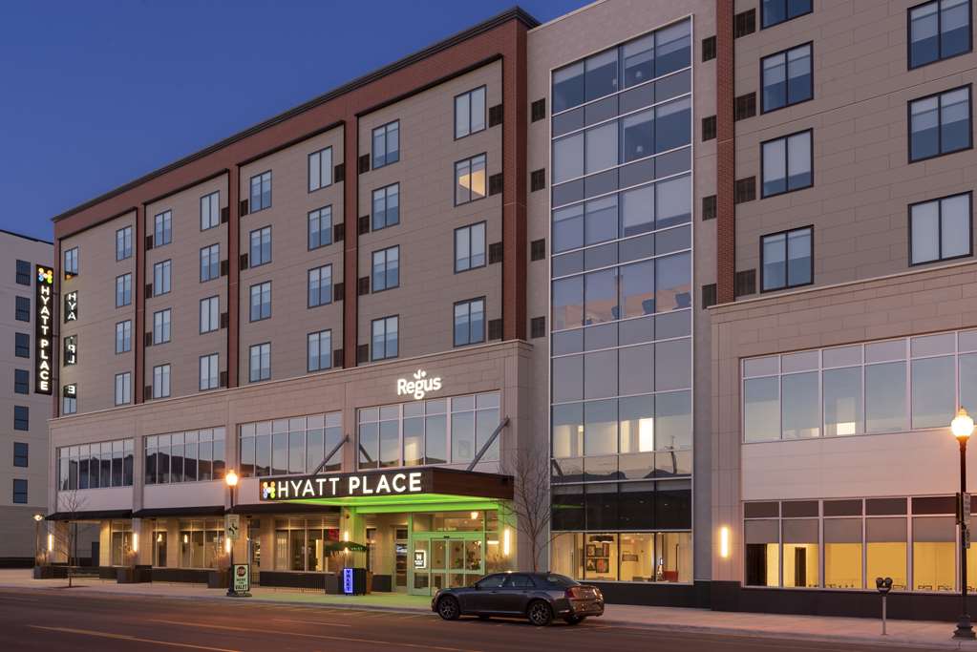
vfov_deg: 43.6
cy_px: 326
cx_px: 488
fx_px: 814
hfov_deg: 61.9
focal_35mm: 30
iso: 100
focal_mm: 30
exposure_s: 2
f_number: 11
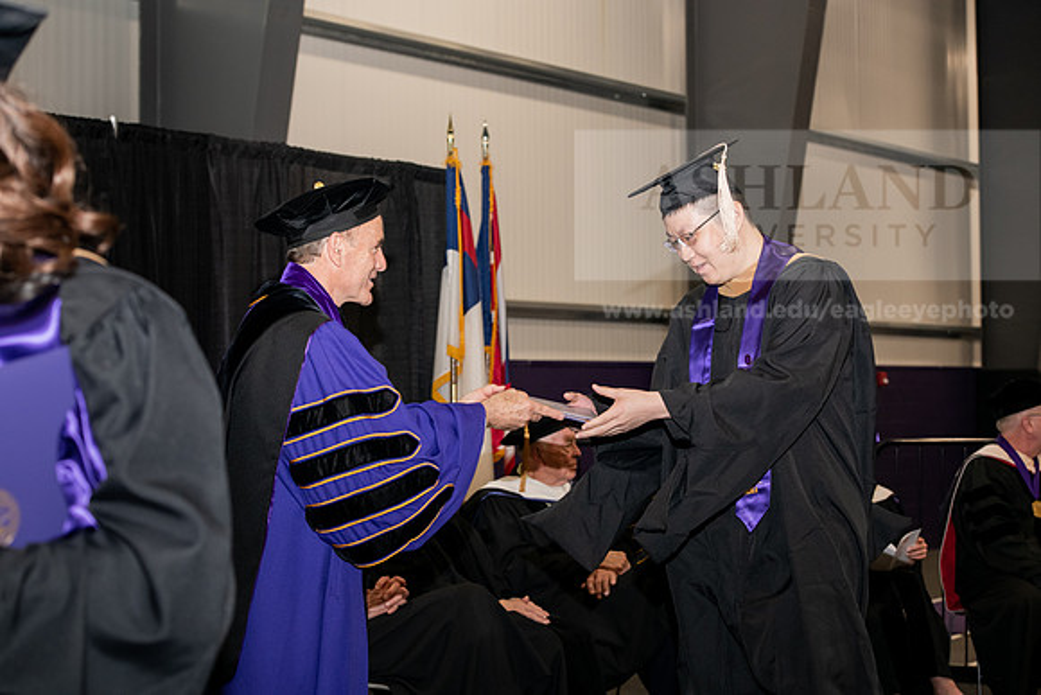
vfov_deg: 19.5
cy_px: 348
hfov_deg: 28.8
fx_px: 2025
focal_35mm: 70
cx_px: 520
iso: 1600
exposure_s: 1/200
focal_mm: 70
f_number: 5.6
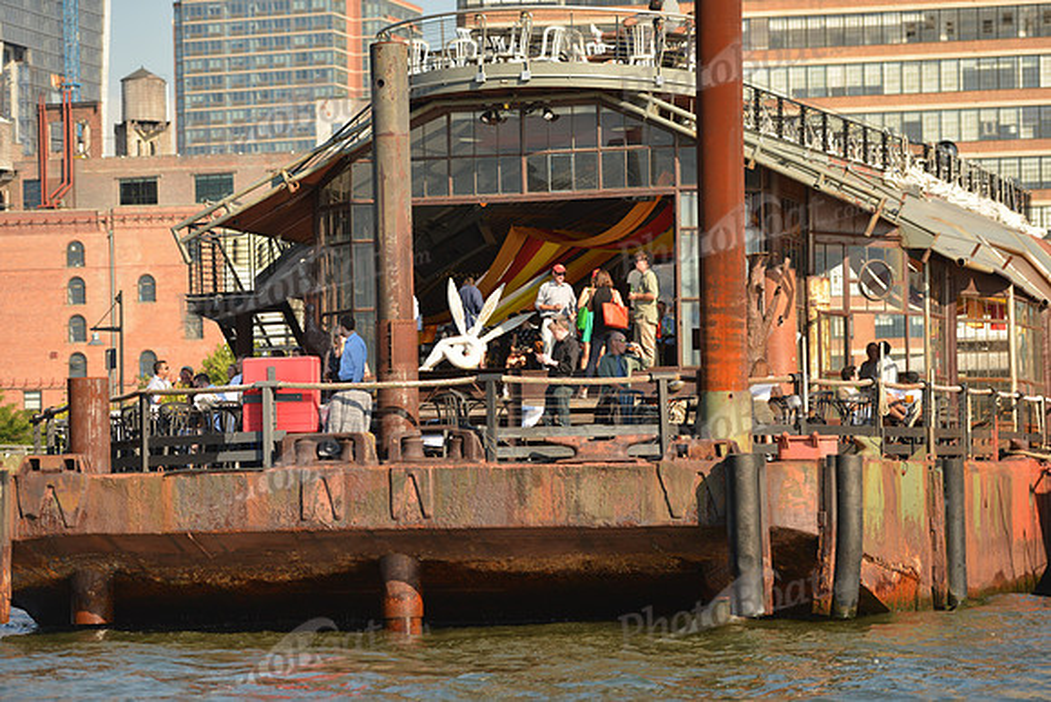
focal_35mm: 112
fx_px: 3270
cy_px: 351
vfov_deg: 12.2
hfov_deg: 18.3
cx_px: 526
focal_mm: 112
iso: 400
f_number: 3.2
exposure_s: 1/1250
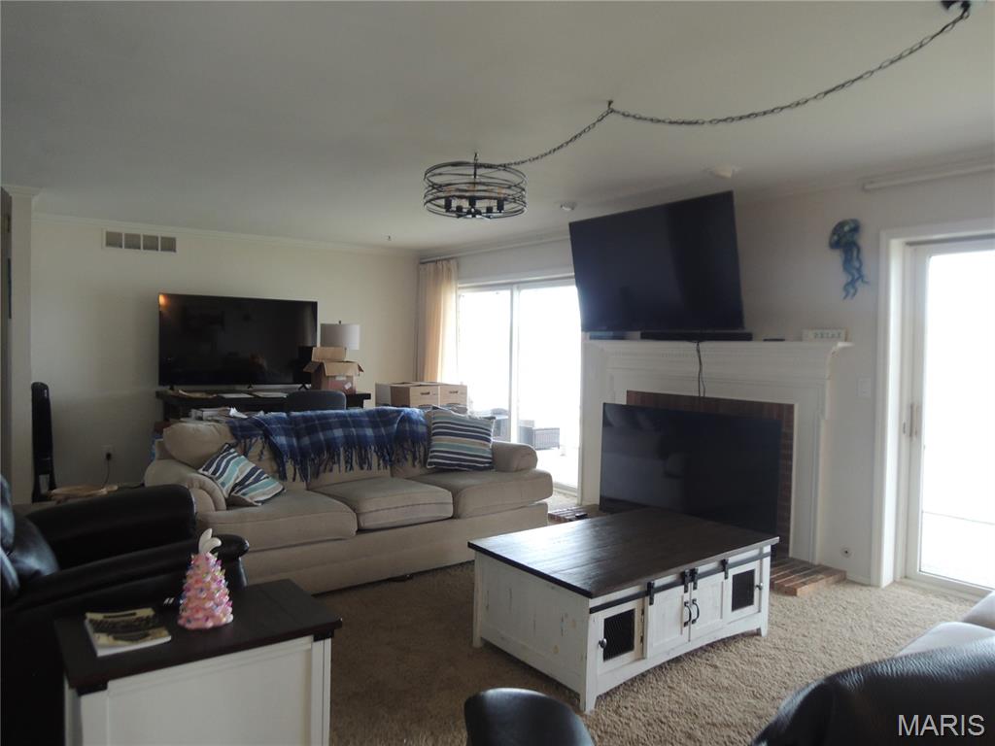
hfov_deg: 71.6
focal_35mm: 24
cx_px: 498
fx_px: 690
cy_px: 373
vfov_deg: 56.8
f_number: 2.8
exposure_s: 1/30
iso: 220
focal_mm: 4.3
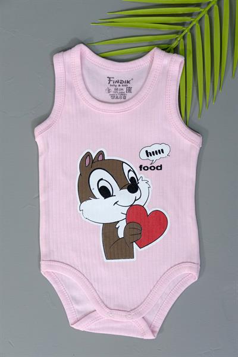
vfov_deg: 37.5
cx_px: 119
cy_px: 178
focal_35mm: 53
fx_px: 526
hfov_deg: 25.5
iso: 2500
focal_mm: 35
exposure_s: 1/200
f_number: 8
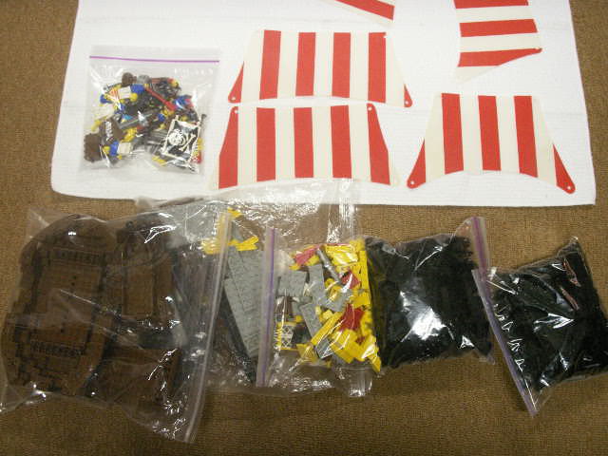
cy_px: 228
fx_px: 650
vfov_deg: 38.7
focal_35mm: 37
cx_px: 304
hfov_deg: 50.1
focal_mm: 7.7
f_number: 3.5
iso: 160
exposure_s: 1/6
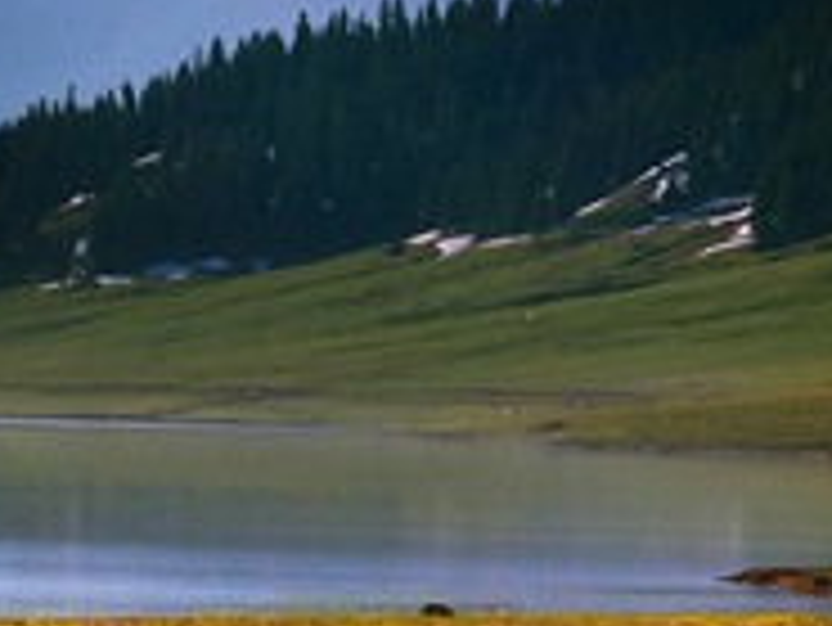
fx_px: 9562
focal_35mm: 398
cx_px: -31
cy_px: 95
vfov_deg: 3.7
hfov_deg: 5.0
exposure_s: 1/40
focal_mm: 85
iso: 100
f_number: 16
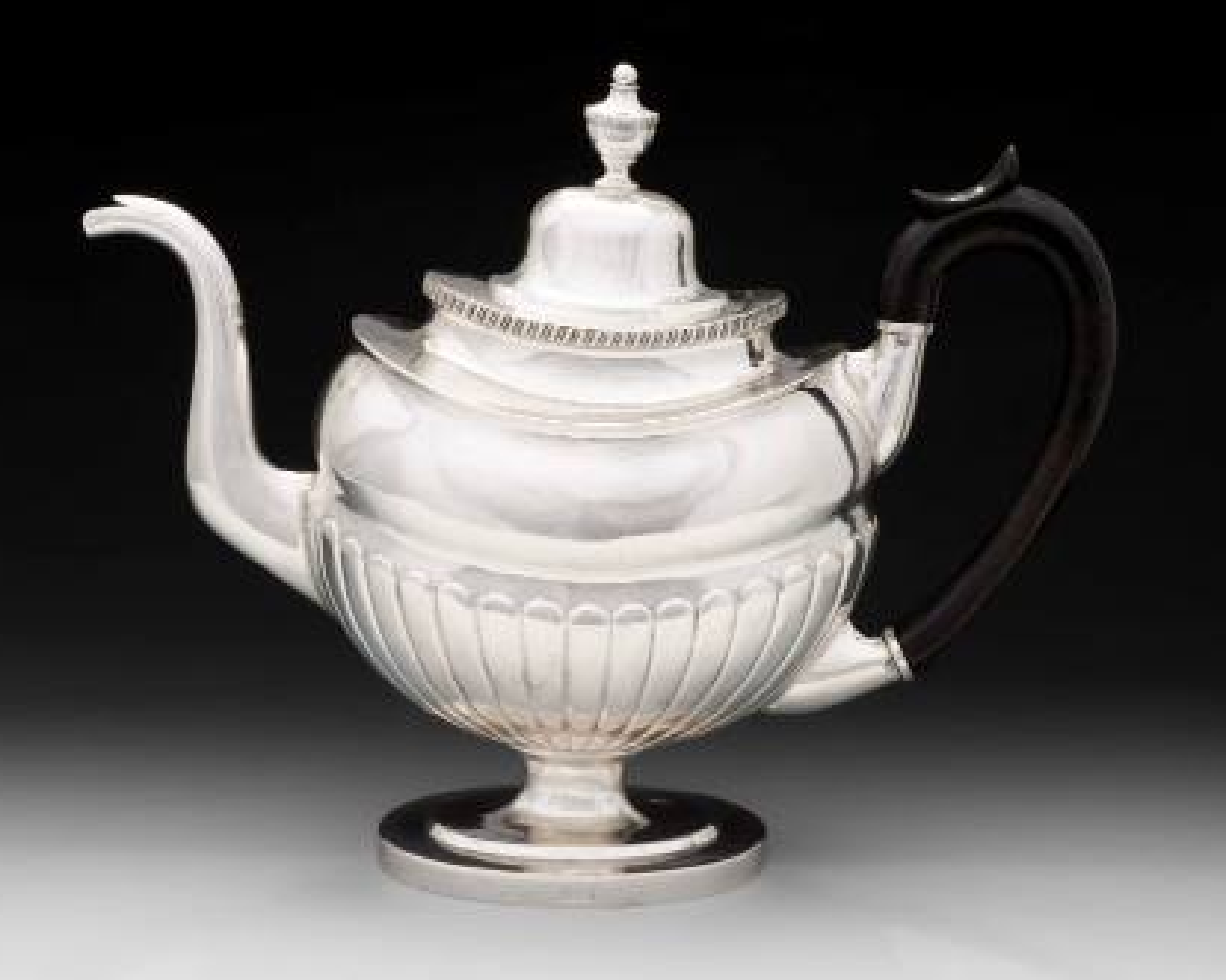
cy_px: 489
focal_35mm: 68
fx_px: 2467
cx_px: 577
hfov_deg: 27.9
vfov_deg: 22.5
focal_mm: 60
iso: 100
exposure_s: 1/125
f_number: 29
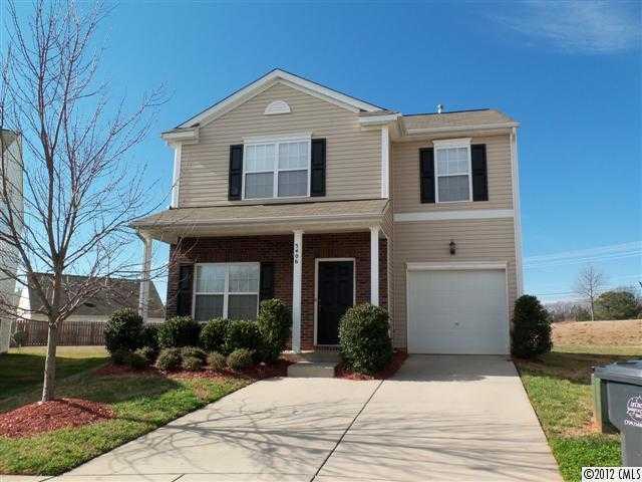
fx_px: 538
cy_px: 241
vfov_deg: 48.2
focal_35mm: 29
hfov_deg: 61.7
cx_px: 321
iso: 80
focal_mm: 5.2
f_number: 8.6
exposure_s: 1/125
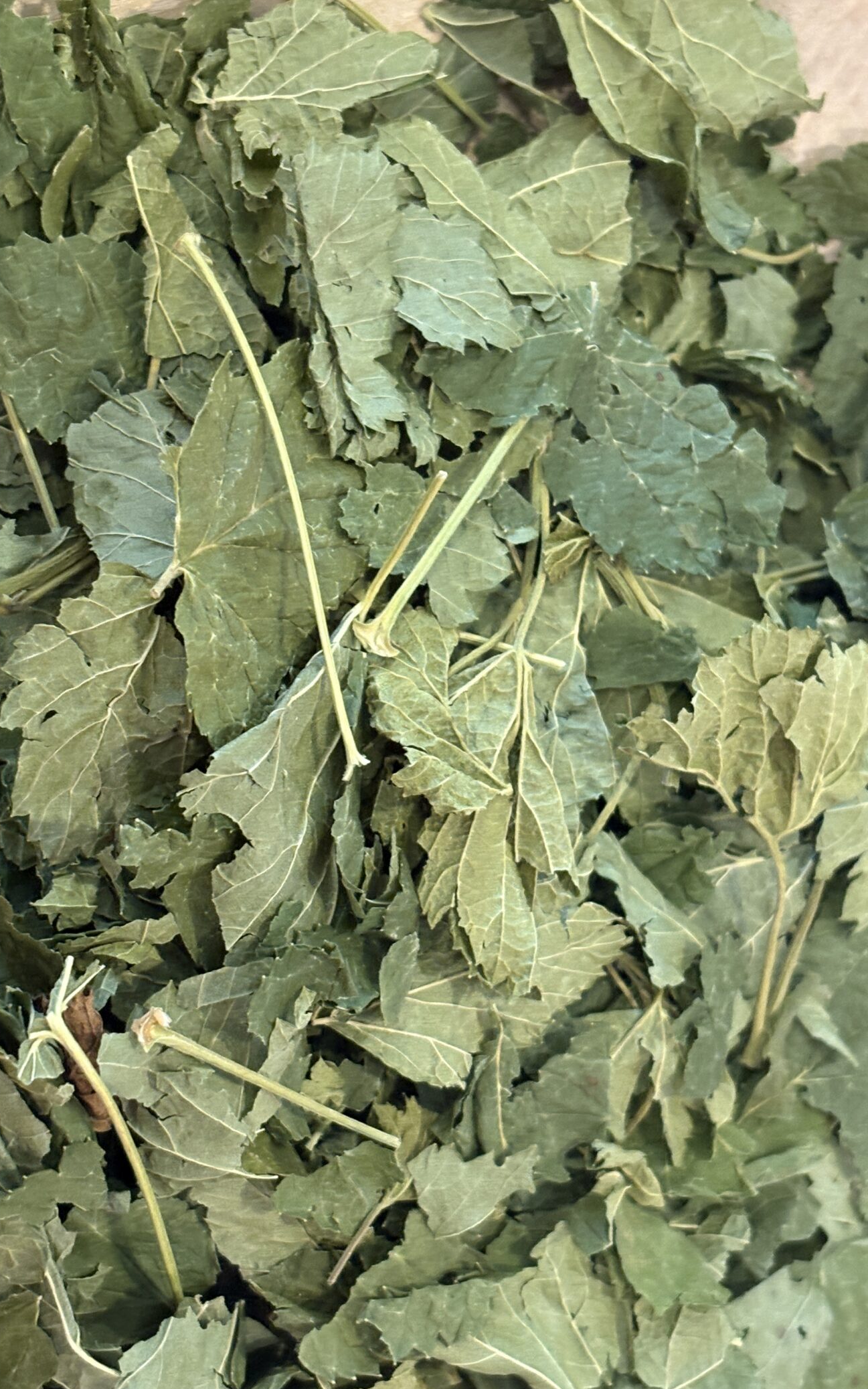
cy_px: 749
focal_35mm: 68
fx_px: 2574
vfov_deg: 30.2
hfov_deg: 19.1
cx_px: 311
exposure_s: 1/33
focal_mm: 5.96
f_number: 1.6
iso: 250
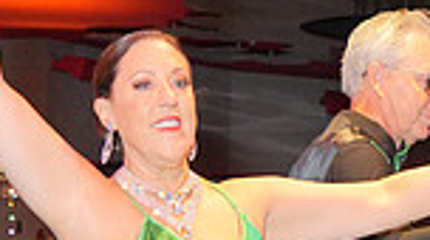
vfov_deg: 8.9
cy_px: 463
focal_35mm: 128
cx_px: 327
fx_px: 1457
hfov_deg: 16.7
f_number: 4
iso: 4000
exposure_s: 1/200
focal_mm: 32
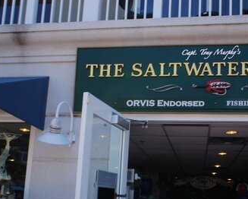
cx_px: 148
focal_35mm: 44
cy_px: 158
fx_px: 323
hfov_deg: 41.8
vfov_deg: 33.3
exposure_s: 1/100
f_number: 11
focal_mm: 16
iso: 200
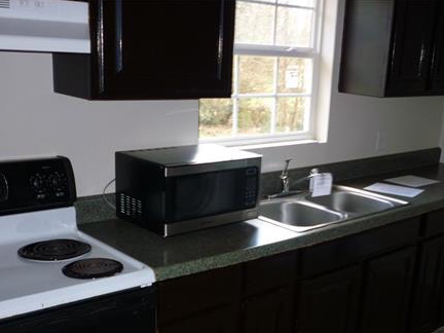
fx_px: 552
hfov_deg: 43.8
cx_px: 248
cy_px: 245
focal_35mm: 43
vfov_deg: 33.0
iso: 100
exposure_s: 1/8
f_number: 3.3
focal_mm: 5.2
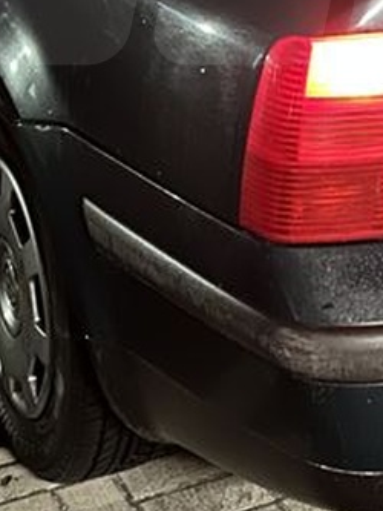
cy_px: -101
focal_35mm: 125
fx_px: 1843
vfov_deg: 15.2
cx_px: 429
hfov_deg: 11.7
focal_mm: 5.7
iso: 500
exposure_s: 1/8
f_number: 1.5
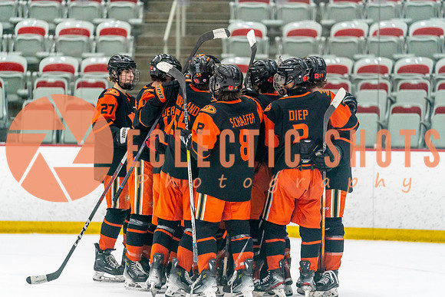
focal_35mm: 207
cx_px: 216
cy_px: 144
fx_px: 2553
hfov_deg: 10.0
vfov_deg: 6.7
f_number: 2.8
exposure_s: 1/1250
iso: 3200
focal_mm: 195
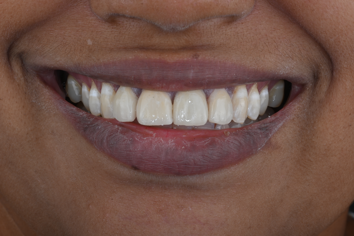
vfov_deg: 8.7
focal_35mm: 158
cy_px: 118
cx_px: 177
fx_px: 1549
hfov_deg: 13.0
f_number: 32
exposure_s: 1/200
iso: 100
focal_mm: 105
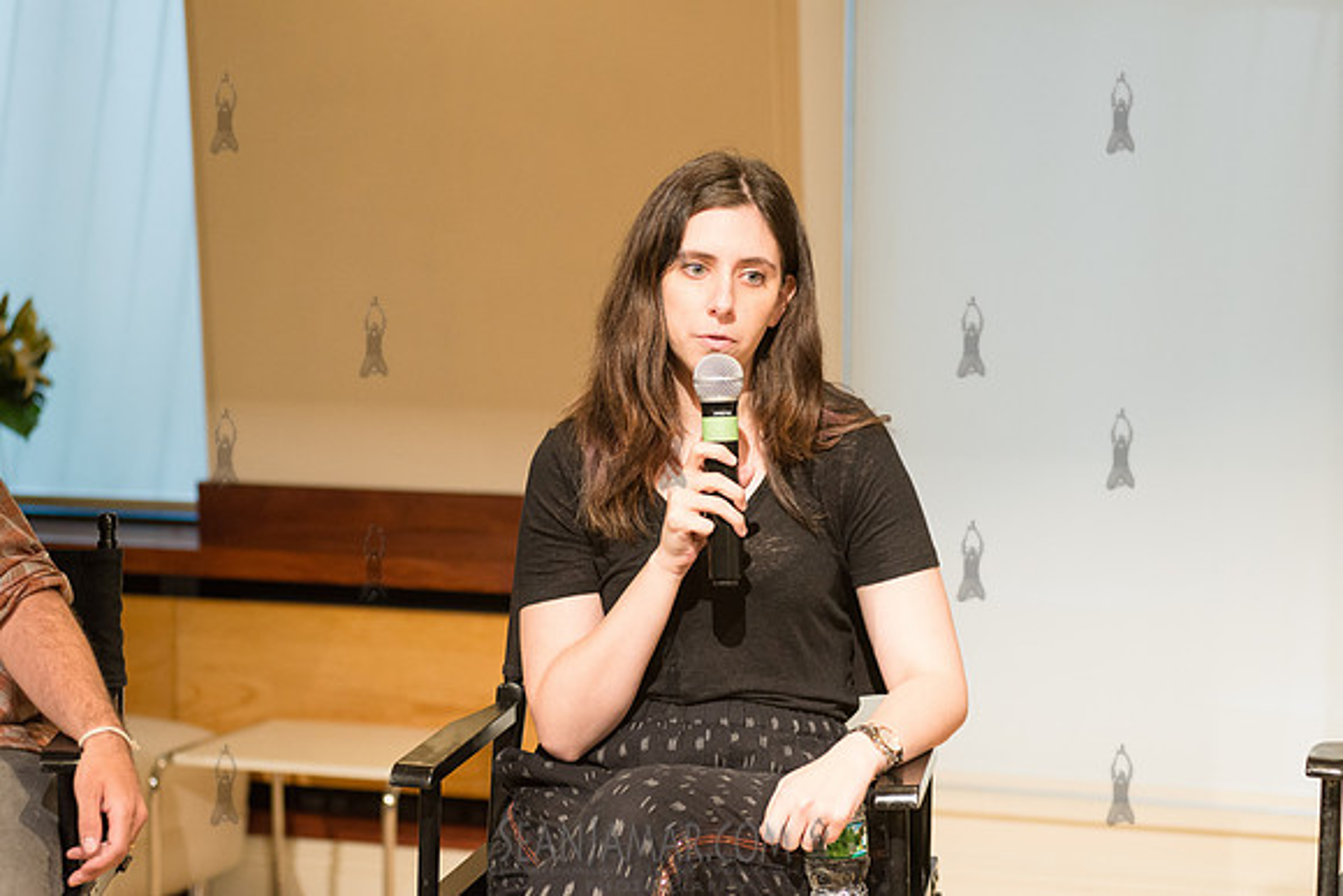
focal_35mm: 80
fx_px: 2985
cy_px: 448
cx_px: 672
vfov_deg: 17.1
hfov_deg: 25.4
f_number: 4
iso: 2500
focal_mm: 80
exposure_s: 1/160
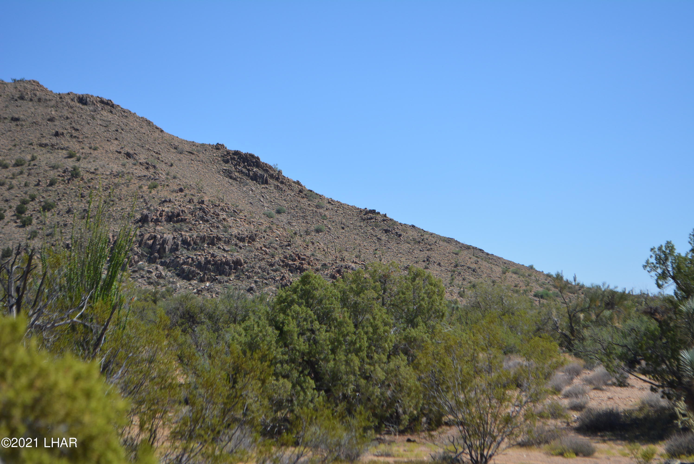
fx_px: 1592
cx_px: 347
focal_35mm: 82
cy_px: 232
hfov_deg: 24.6
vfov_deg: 16.6
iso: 400
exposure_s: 1/1600
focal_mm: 55
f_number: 6.3
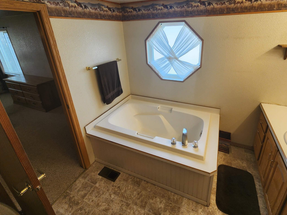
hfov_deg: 94.2
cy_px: 86
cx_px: 158
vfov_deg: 77.2
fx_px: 133
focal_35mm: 16
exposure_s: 1/120
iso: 80
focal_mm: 2.2
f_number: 2.2
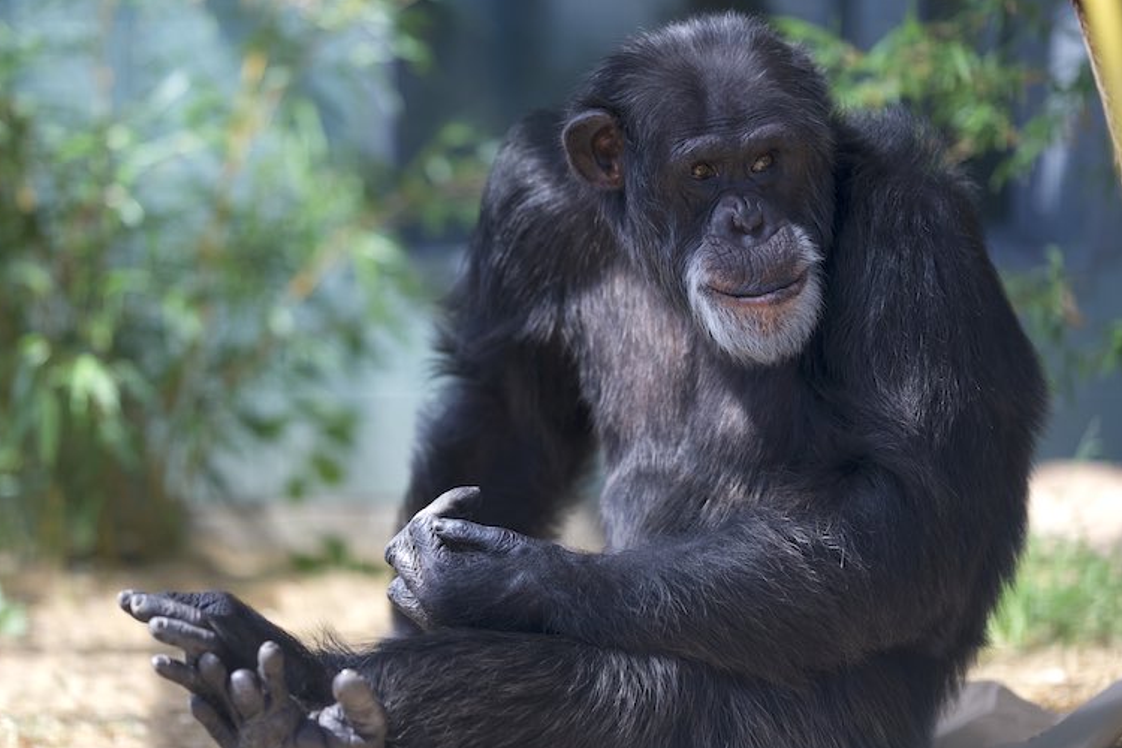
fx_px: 3833
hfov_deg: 16.6
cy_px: 393
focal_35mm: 123
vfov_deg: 11.1
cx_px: 455
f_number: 1.8
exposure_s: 1/2000
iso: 280
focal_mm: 85
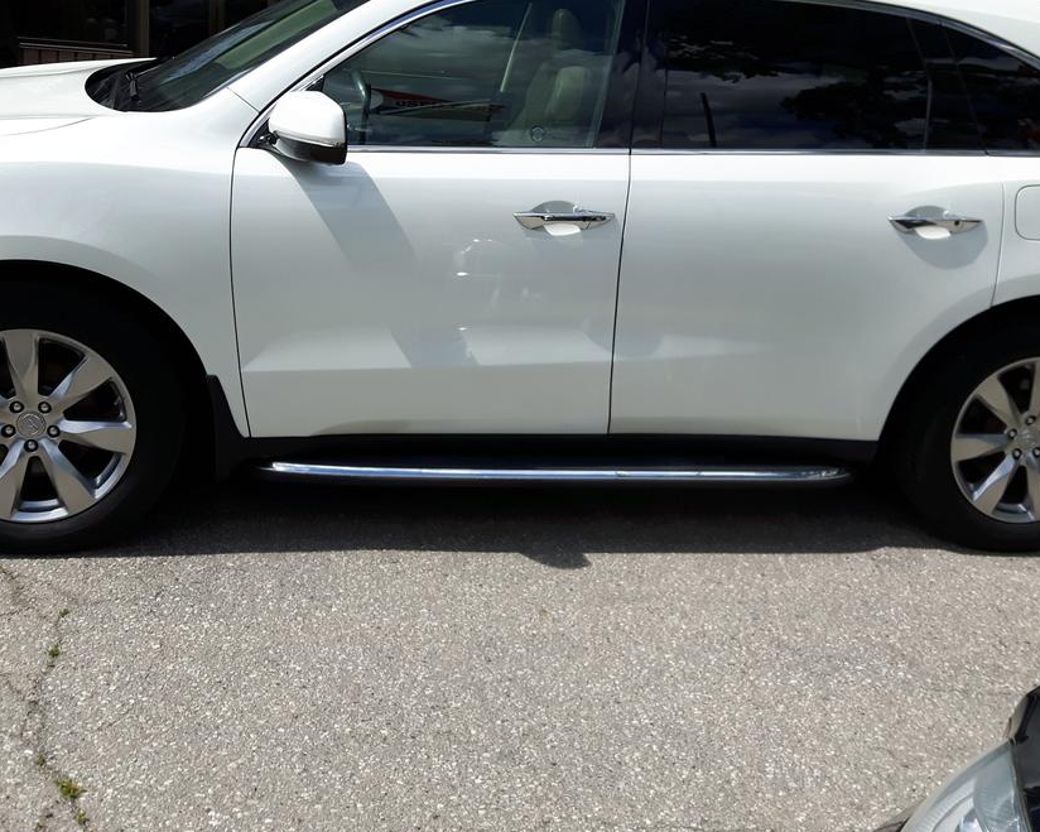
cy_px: 282
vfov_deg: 31.8
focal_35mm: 47
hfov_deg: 39.5
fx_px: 1446
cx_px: 523
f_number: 1.9
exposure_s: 1/1351
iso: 40
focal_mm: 3.7
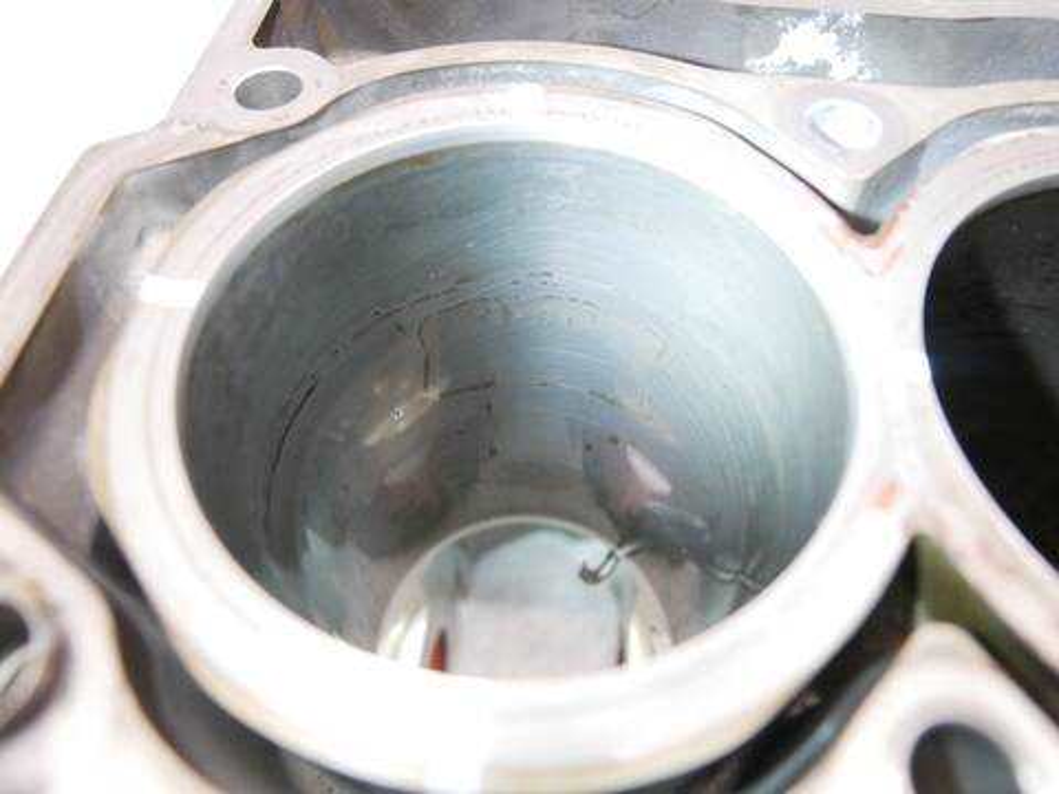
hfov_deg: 71.6
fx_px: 734
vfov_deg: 56.8
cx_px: 530
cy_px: 397
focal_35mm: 24
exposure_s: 1/60
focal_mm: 12
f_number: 3.5
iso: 1600
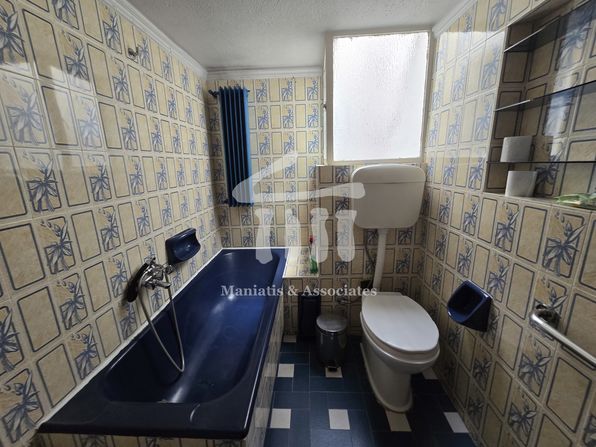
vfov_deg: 89.9
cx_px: 298
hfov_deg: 106.2
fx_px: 224
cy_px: 224
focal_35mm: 13
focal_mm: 2.2
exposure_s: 1/100
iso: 250
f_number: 2.2
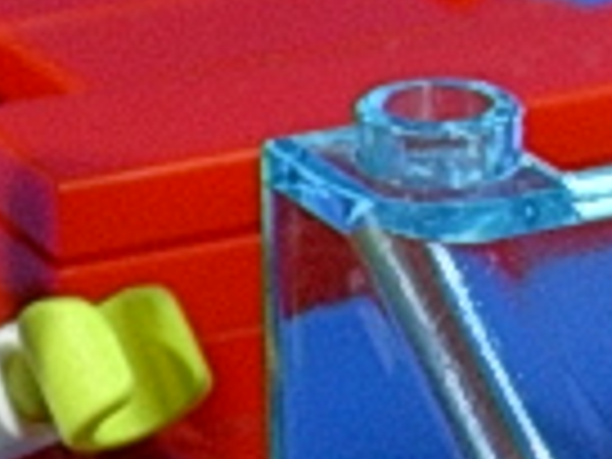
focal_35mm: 333
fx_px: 5887
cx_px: 549
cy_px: 328
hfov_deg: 5.9
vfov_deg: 4.5
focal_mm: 10.8
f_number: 3.7
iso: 70
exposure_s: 1/5.4
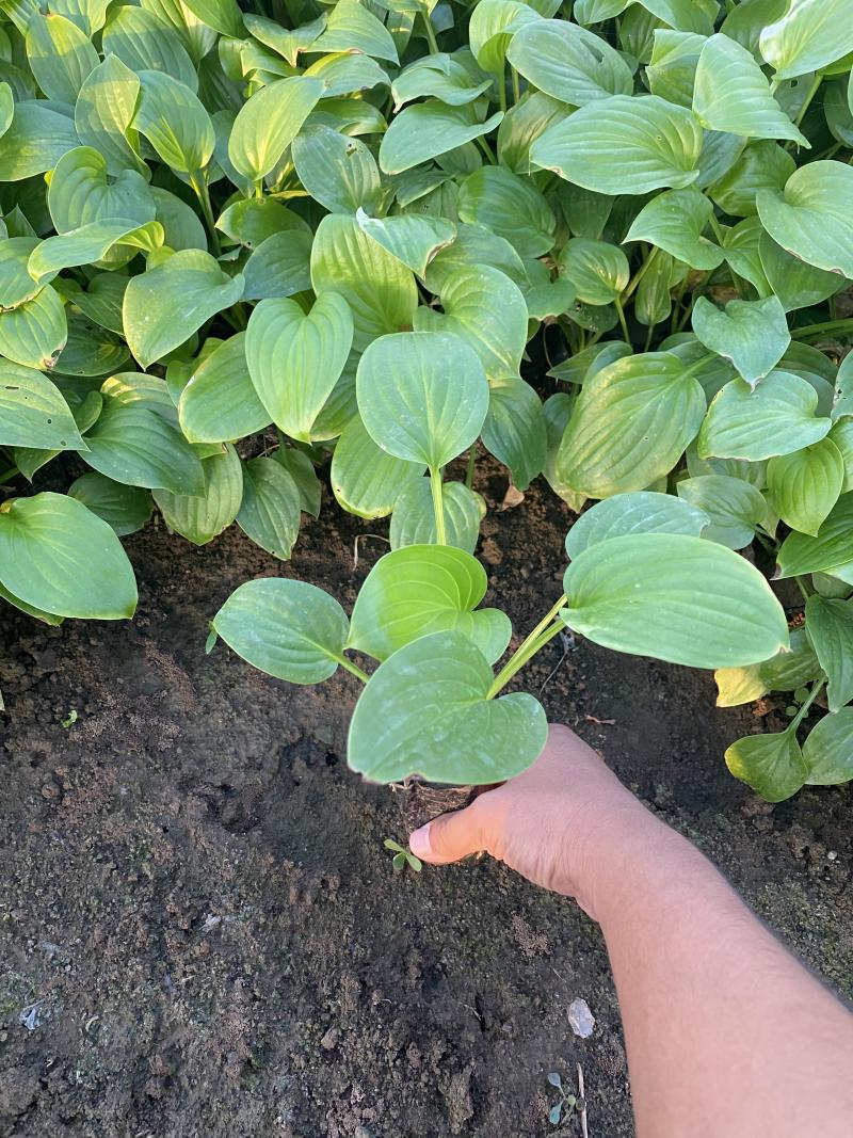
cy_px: 569
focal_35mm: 26
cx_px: 426
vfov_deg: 67.3
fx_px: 854
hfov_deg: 53.1
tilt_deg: -60.5
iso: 160
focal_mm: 4.25
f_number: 1.8
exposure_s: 1/60
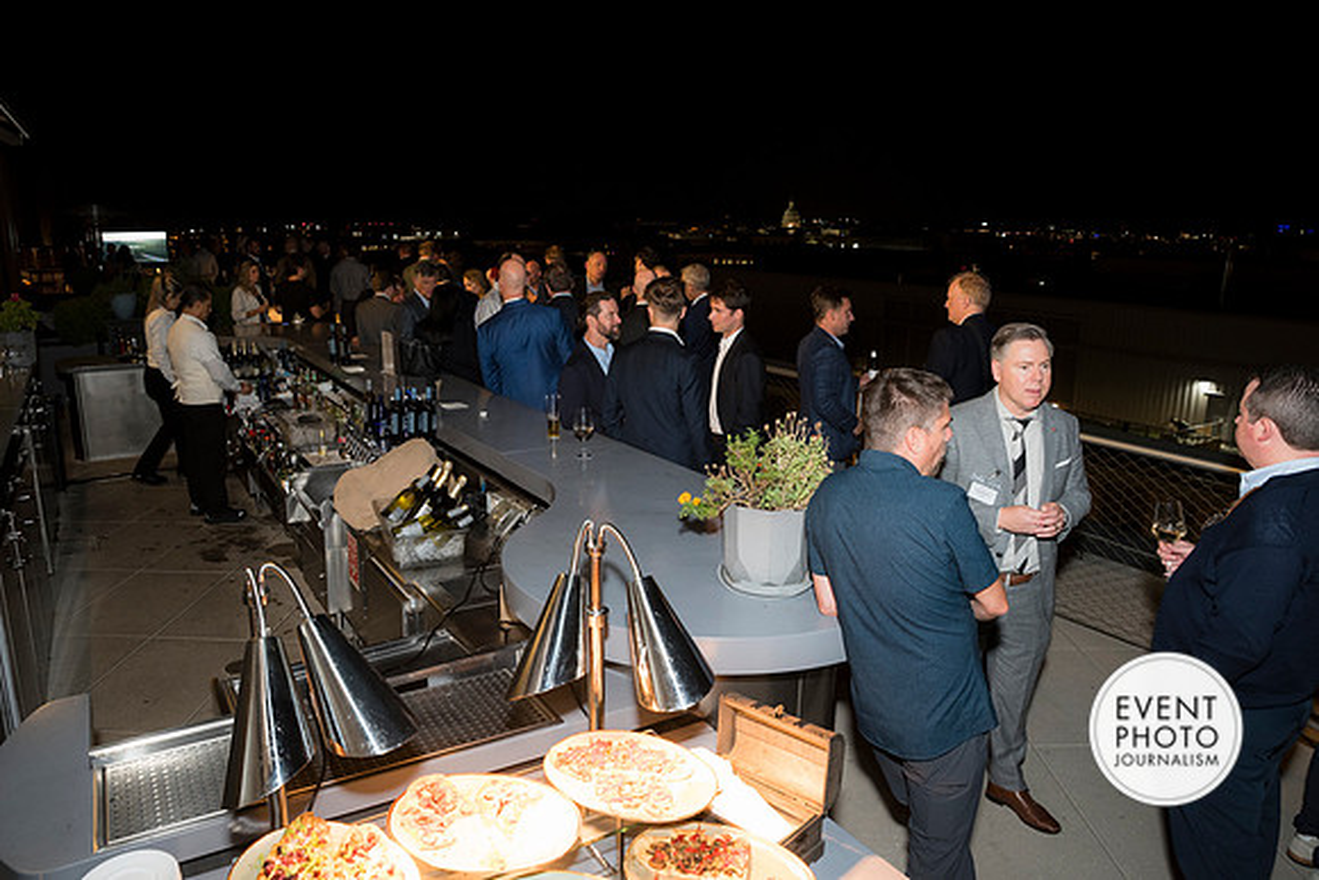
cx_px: 660
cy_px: 440
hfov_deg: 73.7
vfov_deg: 53.2
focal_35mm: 24
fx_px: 879
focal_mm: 24
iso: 1250
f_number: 5.6
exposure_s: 1/30
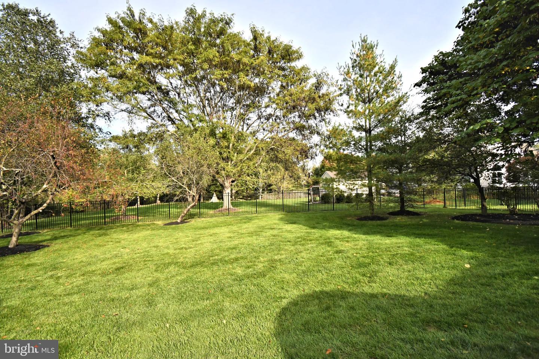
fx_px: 225
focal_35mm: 15
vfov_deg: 77.3
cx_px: 270
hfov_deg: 100.4
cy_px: 180
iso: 1600
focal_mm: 10
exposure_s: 1/4000
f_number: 4.5
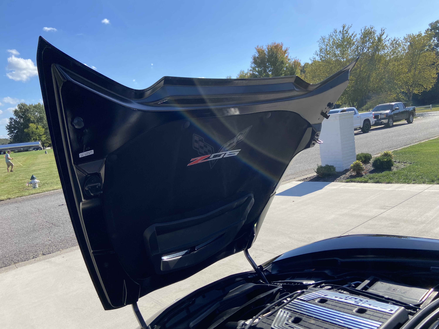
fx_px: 330
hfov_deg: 67.3
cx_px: 220
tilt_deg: -7.3
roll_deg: +8.5
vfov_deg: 53.1
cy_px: 164
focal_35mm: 26
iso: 32
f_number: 1.8
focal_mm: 4.25
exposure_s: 1/2105
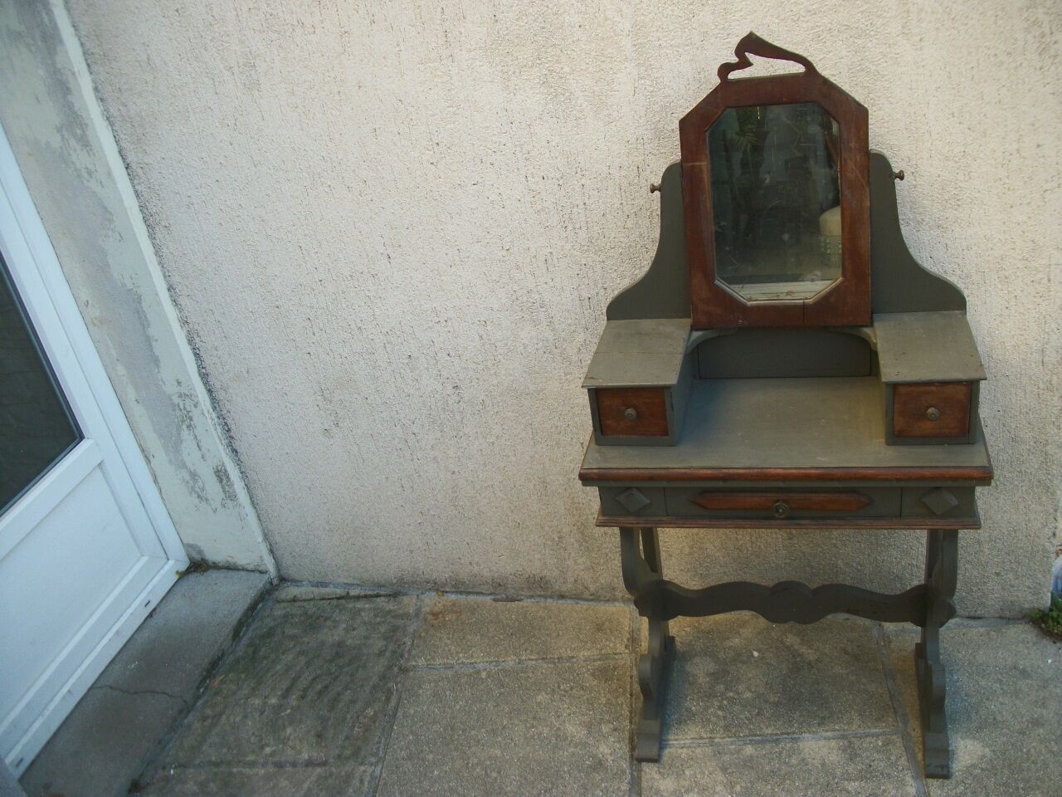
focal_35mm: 32
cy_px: 398
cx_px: 531
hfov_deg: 56.8
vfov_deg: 44.2
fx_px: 982
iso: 80
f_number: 2.9
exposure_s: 1/125
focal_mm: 5.7
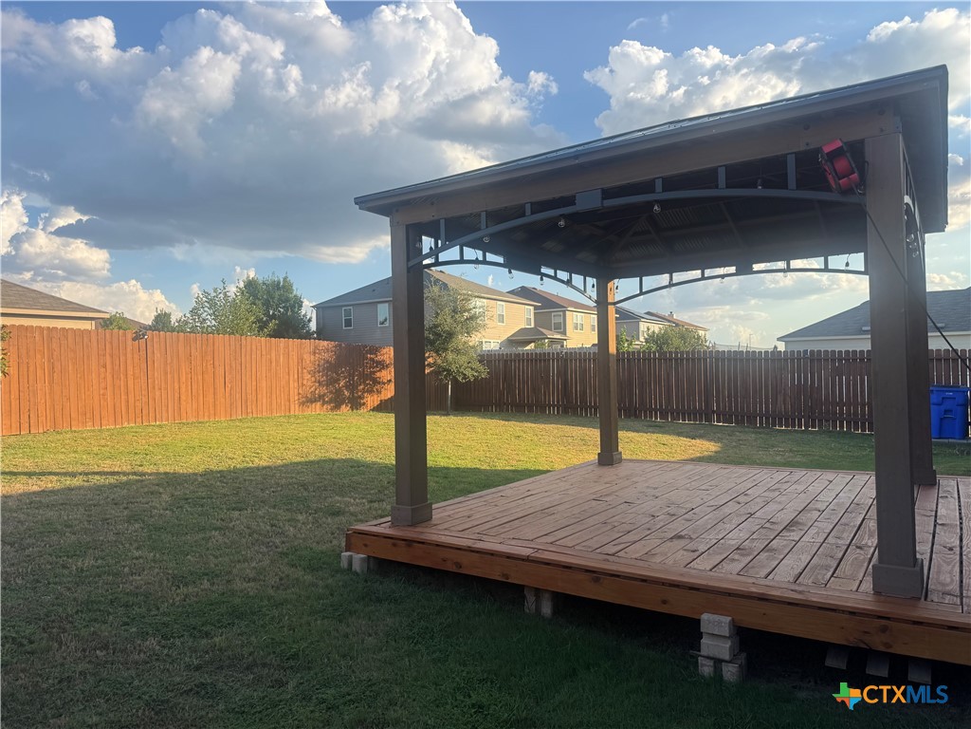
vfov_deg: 56.8
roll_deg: +0.5
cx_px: 486
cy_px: 364
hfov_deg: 71.6
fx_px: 673
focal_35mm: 24
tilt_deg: -0.2
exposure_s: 1/2041
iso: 80
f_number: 1.78
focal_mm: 6.76
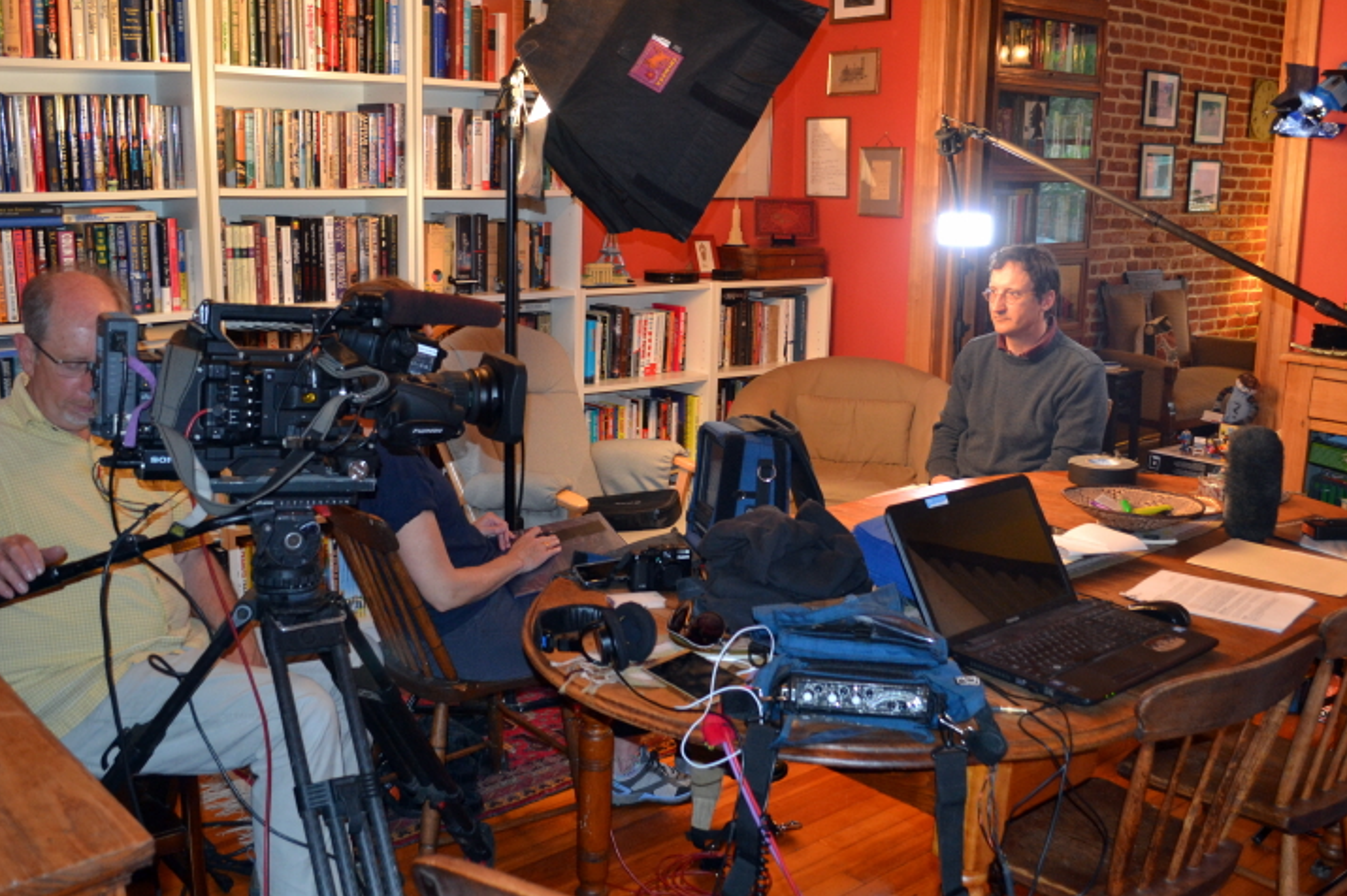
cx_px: 693
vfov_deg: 38.8
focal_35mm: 34
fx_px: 1272
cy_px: 440
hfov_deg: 55.8
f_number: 3.5
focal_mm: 18
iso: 720
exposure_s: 1/60
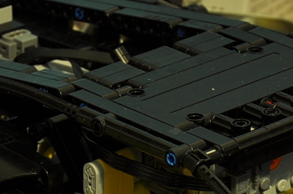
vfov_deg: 4.3
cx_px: 202
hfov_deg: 6.5
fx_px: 2560
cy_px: 293
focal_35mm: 315
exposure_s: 1/1.3
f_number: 7.1
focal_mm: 46
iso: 200
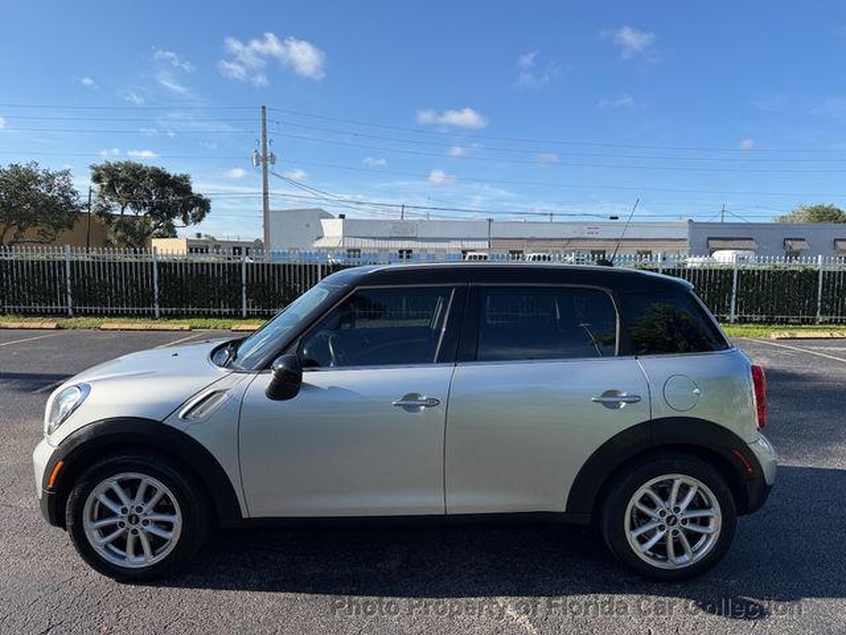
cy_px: 318
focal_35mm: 24
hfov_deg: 71.6
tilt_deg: -4.5
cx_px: 423
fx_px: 587
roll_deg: -0.4
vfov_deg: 56.8
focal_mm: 6.76
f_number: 1.78
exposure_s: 1/3279
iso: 80
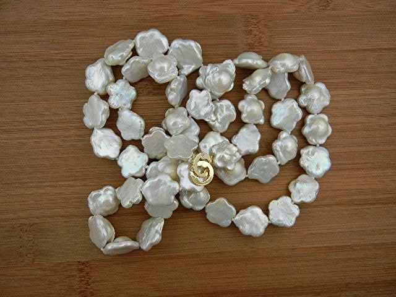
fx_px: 389
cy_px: 148
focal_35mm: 34
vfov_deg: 41.8
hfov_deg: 54.0
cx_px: 198
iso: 400
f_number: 3.6
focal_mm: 6.2
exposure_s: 1/38
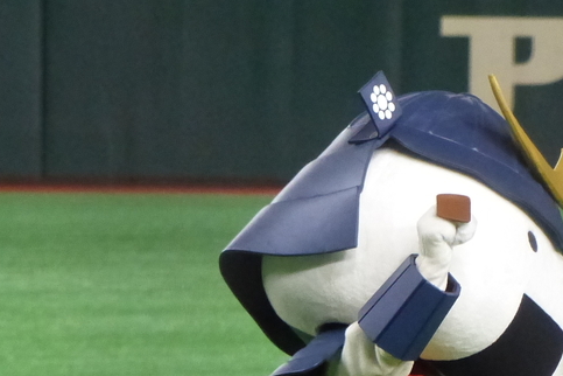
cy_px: 494
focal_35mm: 891
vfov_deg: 1.5
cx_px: 397
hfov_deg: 2.3
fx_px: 13933
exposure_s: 1/400
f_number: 2.8
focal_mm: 62.1
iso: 800
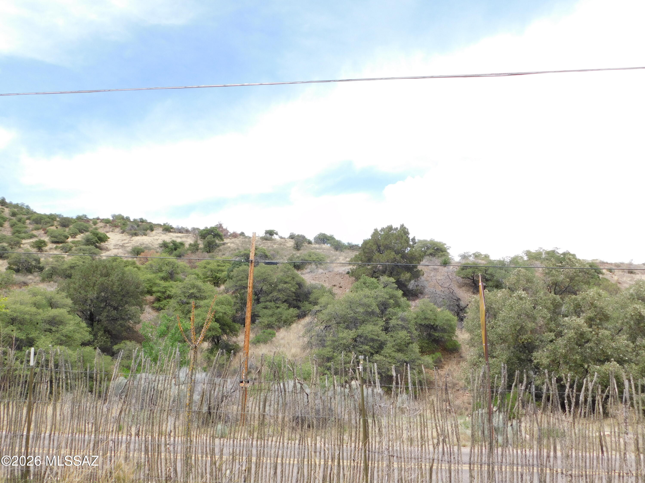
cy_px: 242
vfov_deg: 46.8
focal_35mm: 30
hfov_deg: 60.0
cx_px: 322
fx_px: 559
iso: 125
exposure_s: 1/640
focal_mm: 5.3
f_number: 3.2
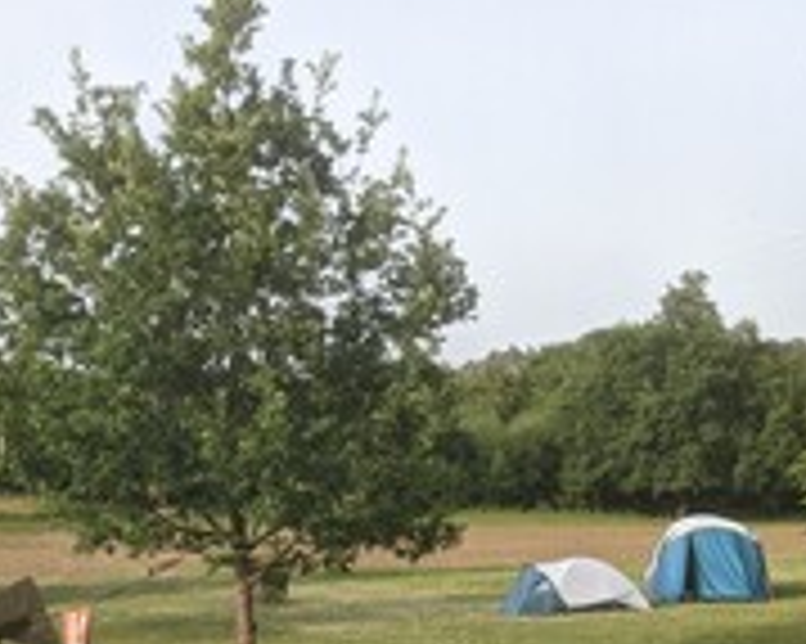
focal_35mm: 59
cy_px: 432
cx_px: 288
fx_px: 1407
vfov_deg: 25.6
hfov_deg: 31.8
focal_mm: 4.38
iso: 78
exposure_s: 1/1304
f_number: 1.73
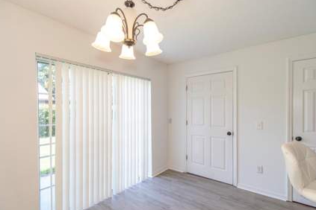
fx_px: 149
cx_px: 161
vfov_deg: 70.4
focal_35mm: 17
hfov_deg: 93.3
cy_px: 111
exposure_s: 1/20
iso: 200
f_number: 8
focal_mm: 15
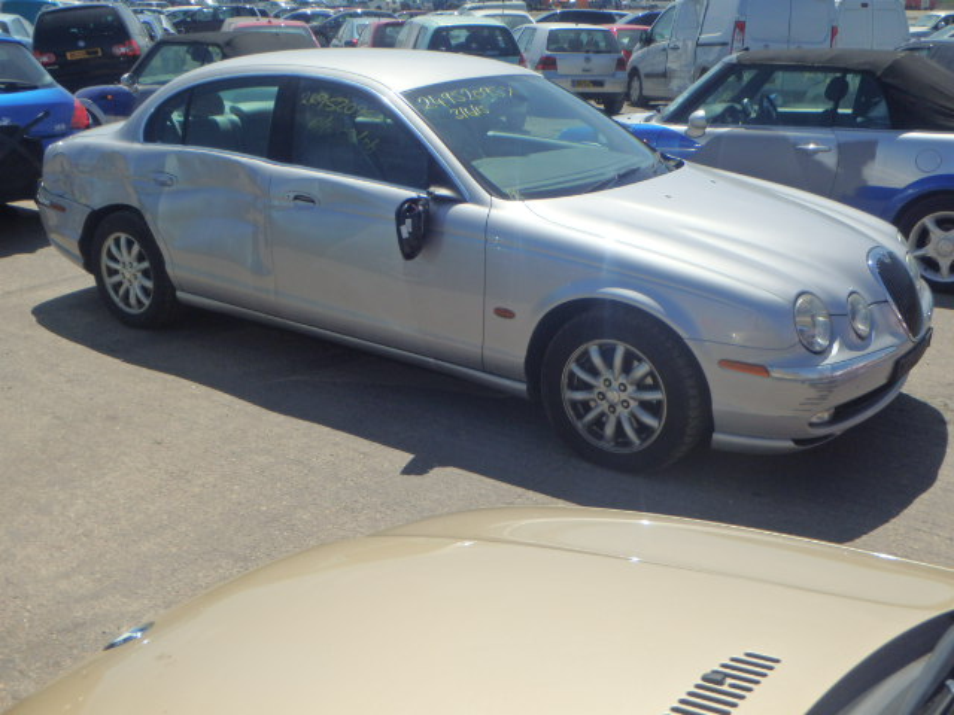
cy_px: 358
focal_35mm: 36
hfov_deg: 51.4
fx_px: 992
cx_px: 477
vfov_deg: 39.7
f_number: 13
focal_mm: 6.4
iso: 160
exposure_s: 1/250
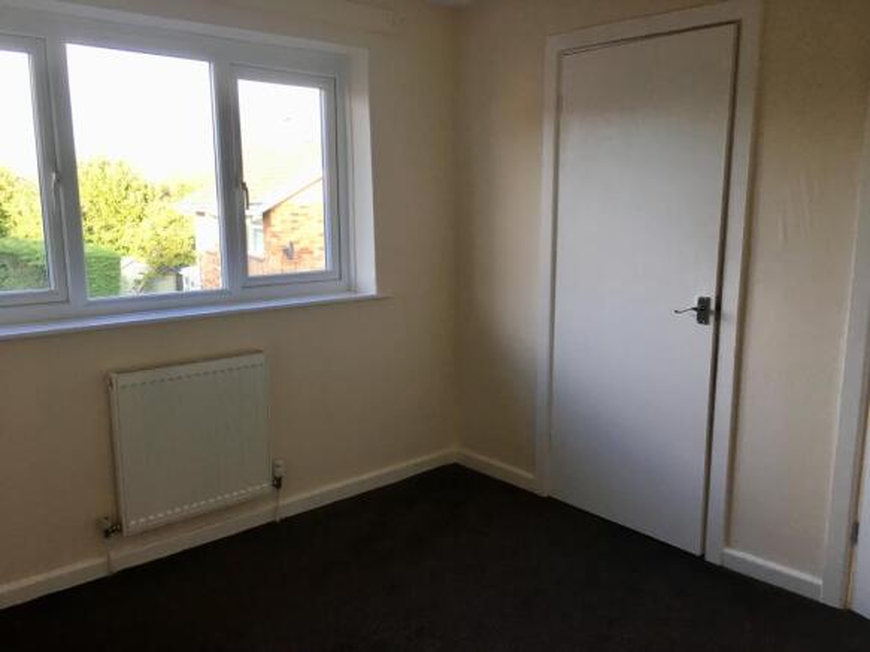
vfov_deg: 48.2
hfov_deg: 61.7
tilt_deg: -10.5
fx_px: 729
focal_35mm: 29
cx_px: 435
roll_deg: +0.2
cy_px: 326
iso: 25
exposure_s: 1/33
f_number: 2.2
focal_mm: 4.15
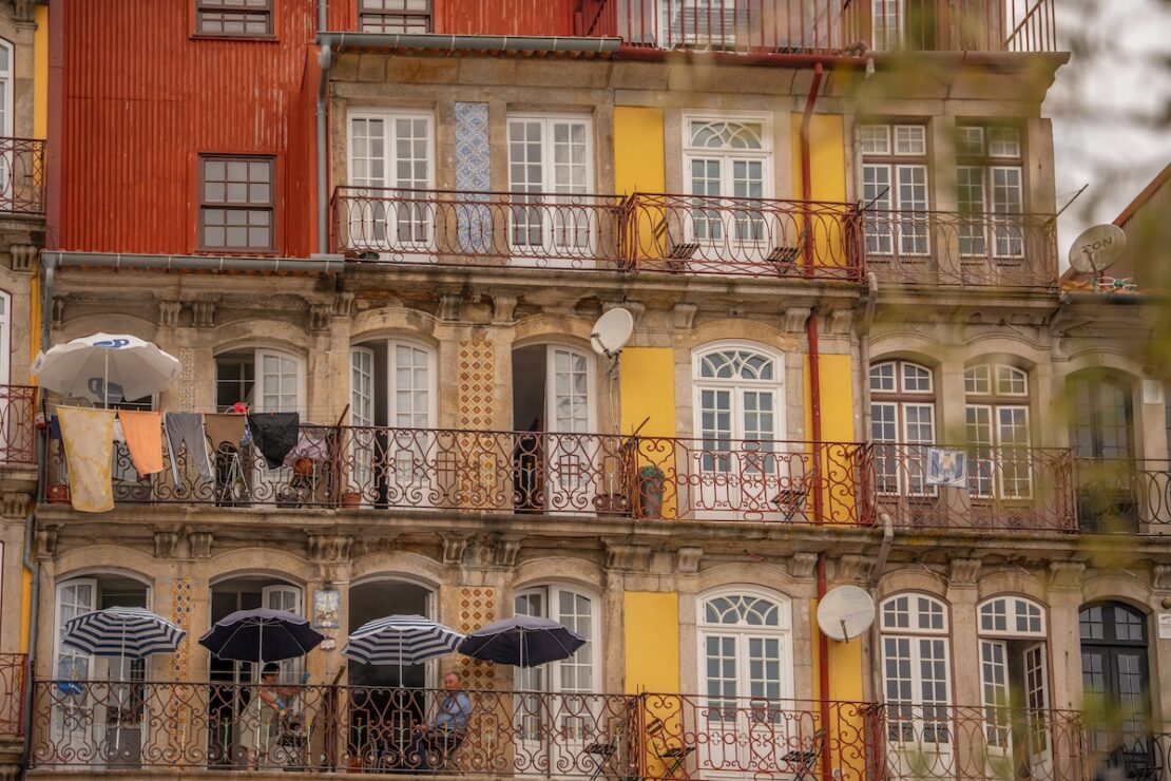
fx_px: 2277
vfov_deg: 19.5
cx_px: 586
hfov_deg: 28.8
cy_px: 390
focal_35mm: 70
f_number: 2.8
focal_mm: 70
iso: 100
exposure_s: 1/2000
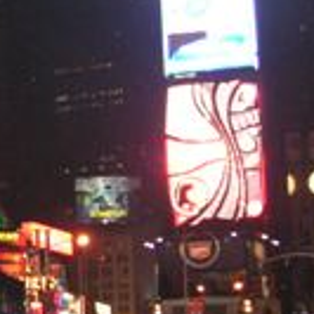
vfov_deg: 17.2
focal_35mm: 101
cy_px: 175
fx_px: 1037
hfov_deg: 16.7
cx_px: -21
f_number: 2.8
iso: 200
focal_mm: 5.8
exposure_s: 1/40
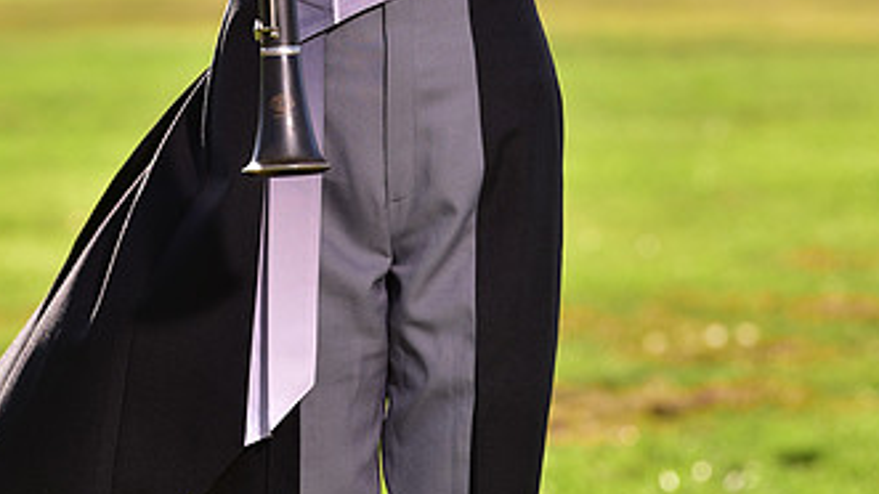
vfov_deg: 3.7
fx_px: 7690
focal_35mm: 330
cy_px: -250
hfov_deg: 6.5
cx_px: 392
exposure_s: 1/250
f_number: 5.6
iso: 100
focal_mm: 180
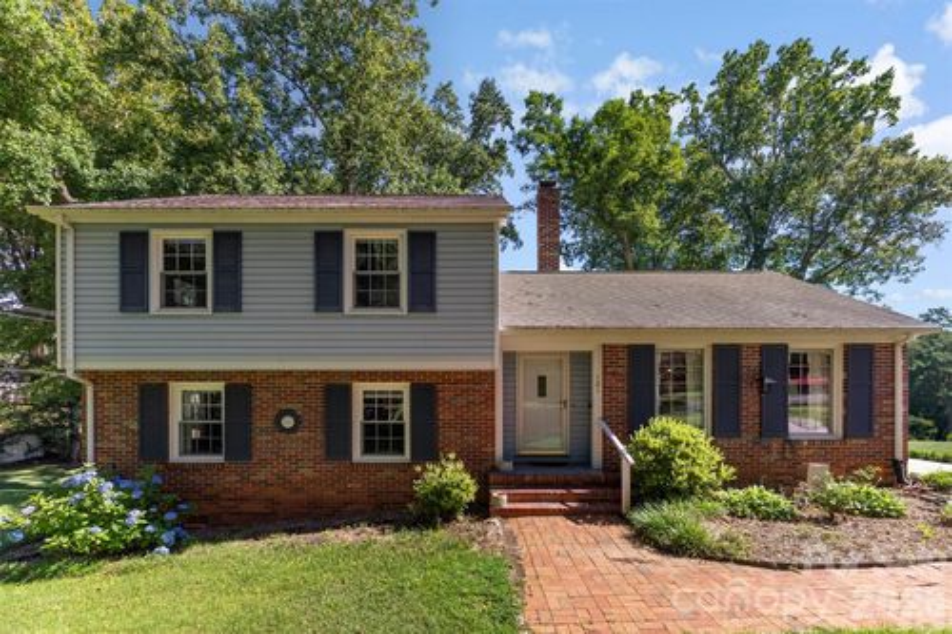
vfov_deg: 81.2
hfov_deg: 104.3
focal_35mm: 14
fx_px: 370
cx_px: 476
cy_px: 317
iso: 1250
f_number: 4
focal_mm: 14
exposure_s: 1/2500
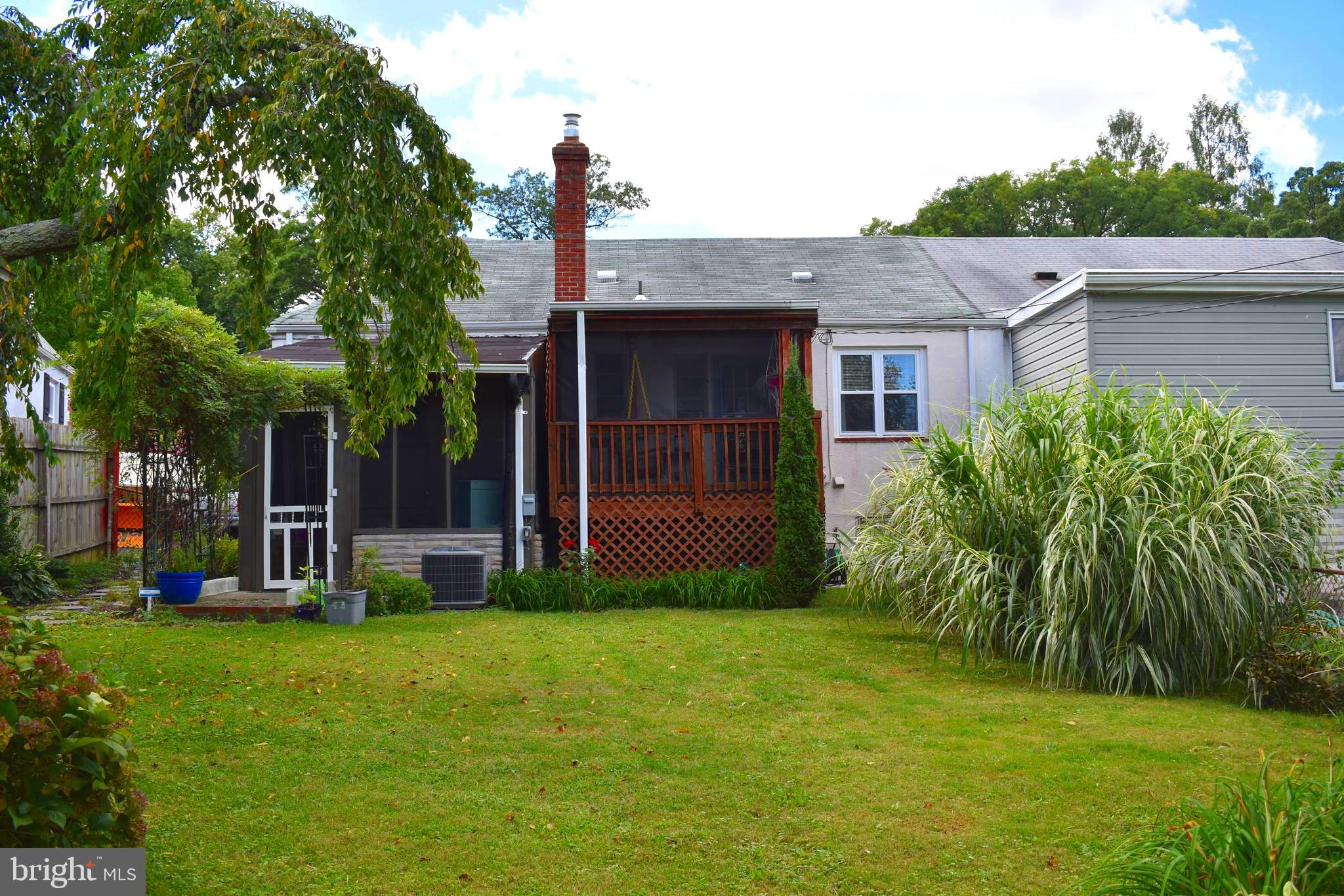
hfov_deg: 53.1
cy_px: 448
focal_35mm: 36
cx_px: 672
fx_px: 1344
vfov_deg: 36.9
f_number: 6.3
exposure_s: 1/200
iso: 100
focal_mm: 24
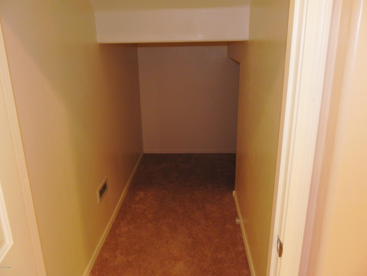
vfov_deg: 48.2
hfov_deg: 61.7
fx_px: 307
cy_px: 138
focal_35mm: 29
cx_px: 184
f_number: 2.8
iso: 200
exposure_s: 1/30
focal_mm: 5.2
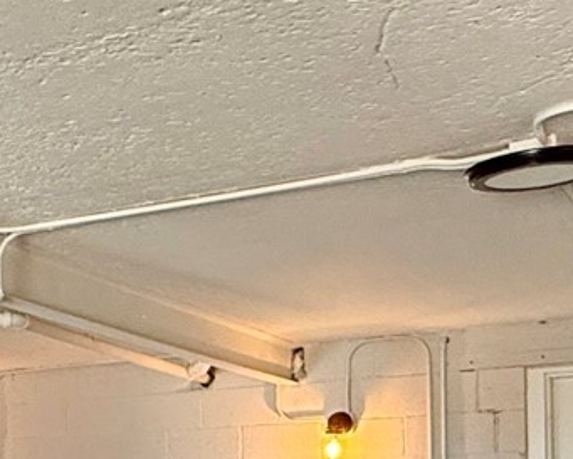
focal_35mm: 77
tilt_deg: +1.7
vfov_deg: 19.1
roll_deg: +0.4
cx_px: -165
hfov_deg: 22.3
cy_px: 503
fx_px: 1306
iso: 250
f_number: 2.2
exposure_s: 1/60
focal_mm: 2.22
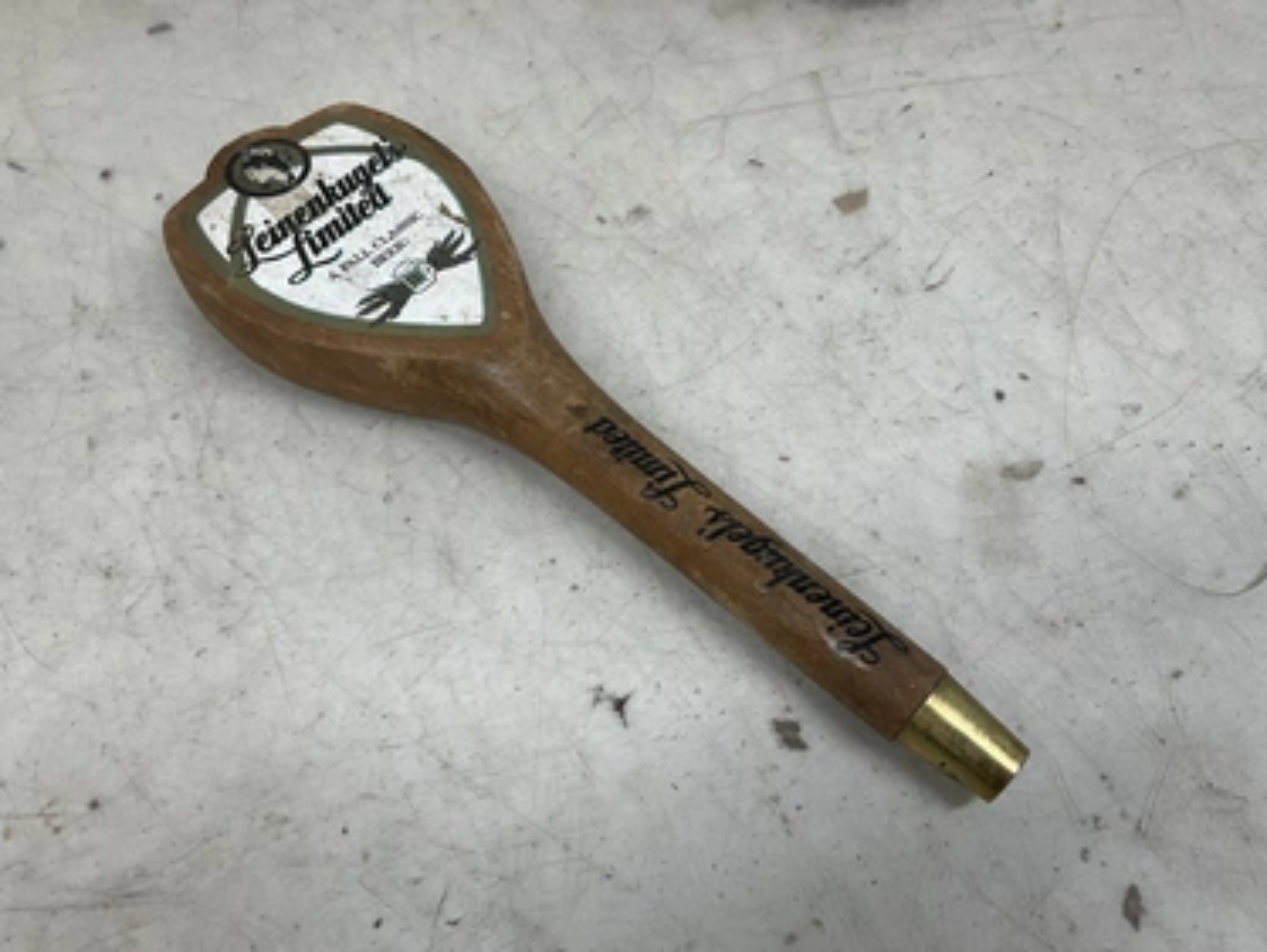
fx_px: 1135
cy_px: 454
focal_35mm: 31
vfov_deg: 45.5
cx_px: 610
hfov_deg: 58.3
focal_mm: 3
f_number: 1.8
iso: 32
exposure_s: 1/122
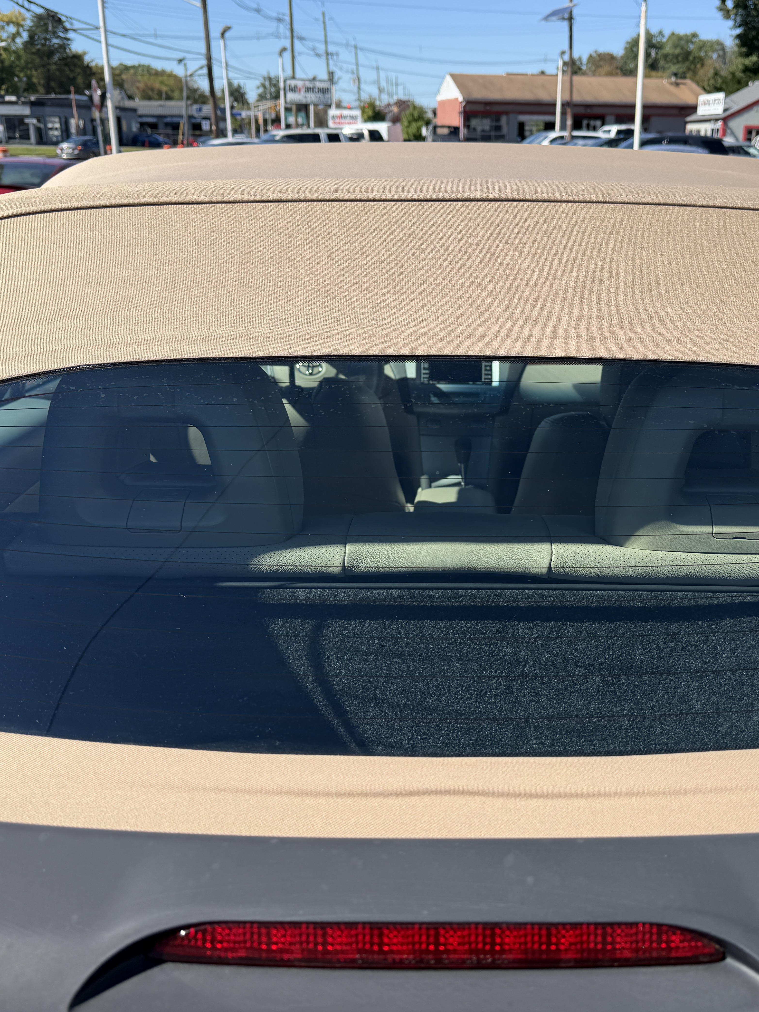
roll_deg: -1.0
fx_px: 965
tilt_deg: -20.2
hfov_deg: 42.6
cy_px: 506
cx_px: 473
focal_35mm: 33
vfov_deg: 55.3
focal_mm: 6.76
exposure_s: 1/3425
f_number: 1.78
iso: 80
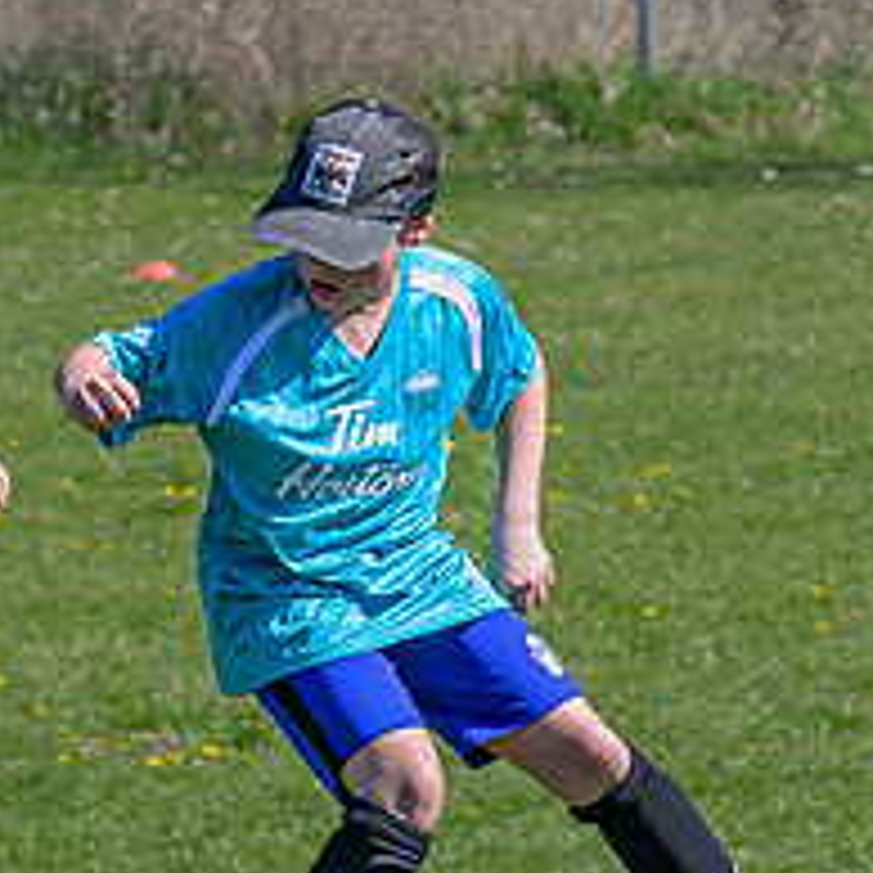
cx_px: 591
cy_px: 525
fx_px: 21770
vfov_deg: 2.3
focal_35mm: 763
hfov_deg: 2.3
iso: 200
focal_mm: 115
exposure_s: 1/500
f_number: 6.3
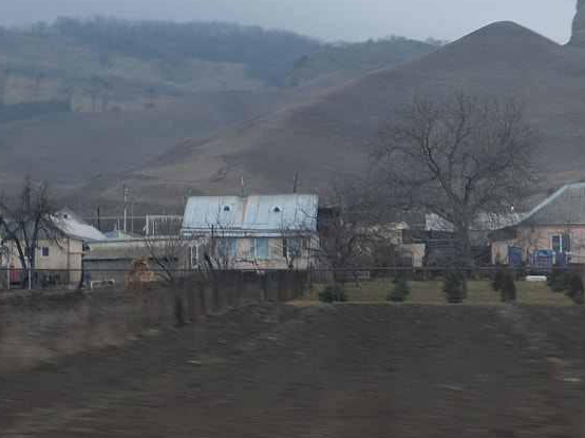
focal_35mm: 100
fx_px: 1689
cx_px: 327
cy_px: 126
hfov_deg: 19.6
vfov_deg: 14.7
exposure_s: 1/100
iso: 640
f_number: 4
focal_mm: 24
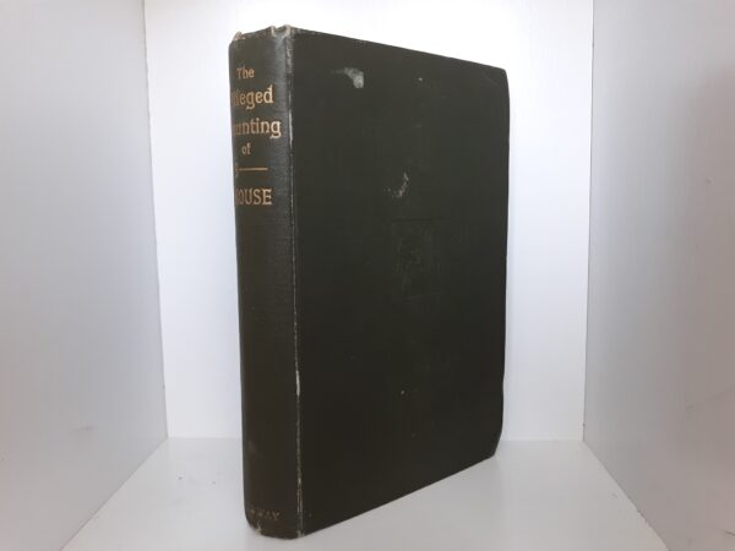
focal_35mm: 28
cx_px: 368
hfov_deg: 63.4
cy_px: 276
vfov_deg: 49.7
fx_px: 595
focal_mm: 3.7
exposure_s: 1/50
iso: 100
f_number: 1.7
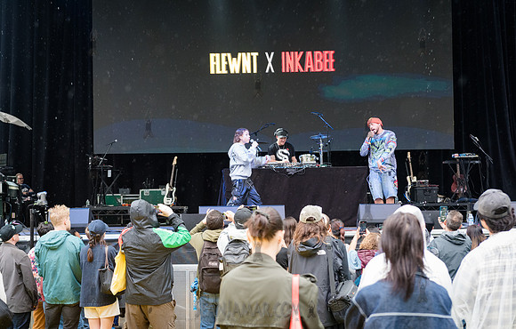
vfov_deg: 18.1
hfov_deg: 28.1
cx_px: 221
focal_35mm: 73
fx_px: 1031
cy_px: 195
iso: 2000
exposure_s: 1/400
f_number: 4.5
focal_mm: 62
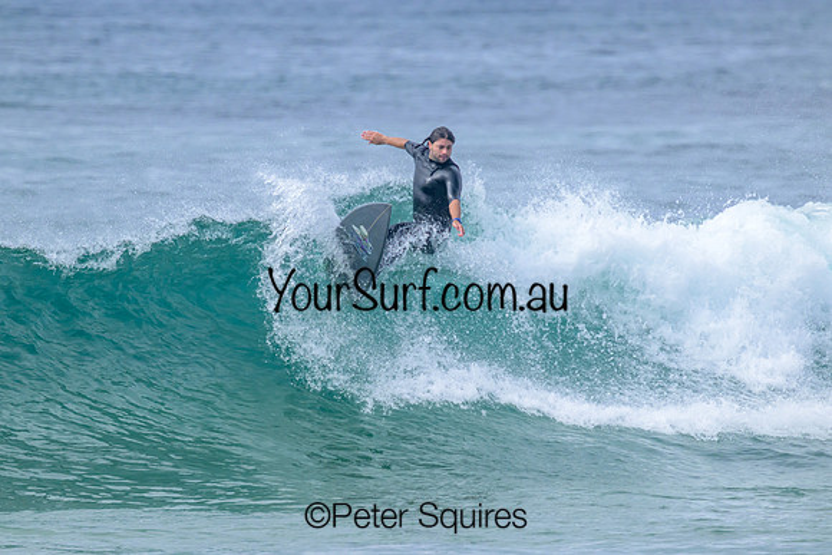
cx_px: 416
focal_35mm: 819
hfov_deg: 2.5
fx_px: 18936
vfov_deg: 1.7
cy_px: 278
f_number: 11
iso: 1400
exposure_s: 1/2000
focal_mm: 800
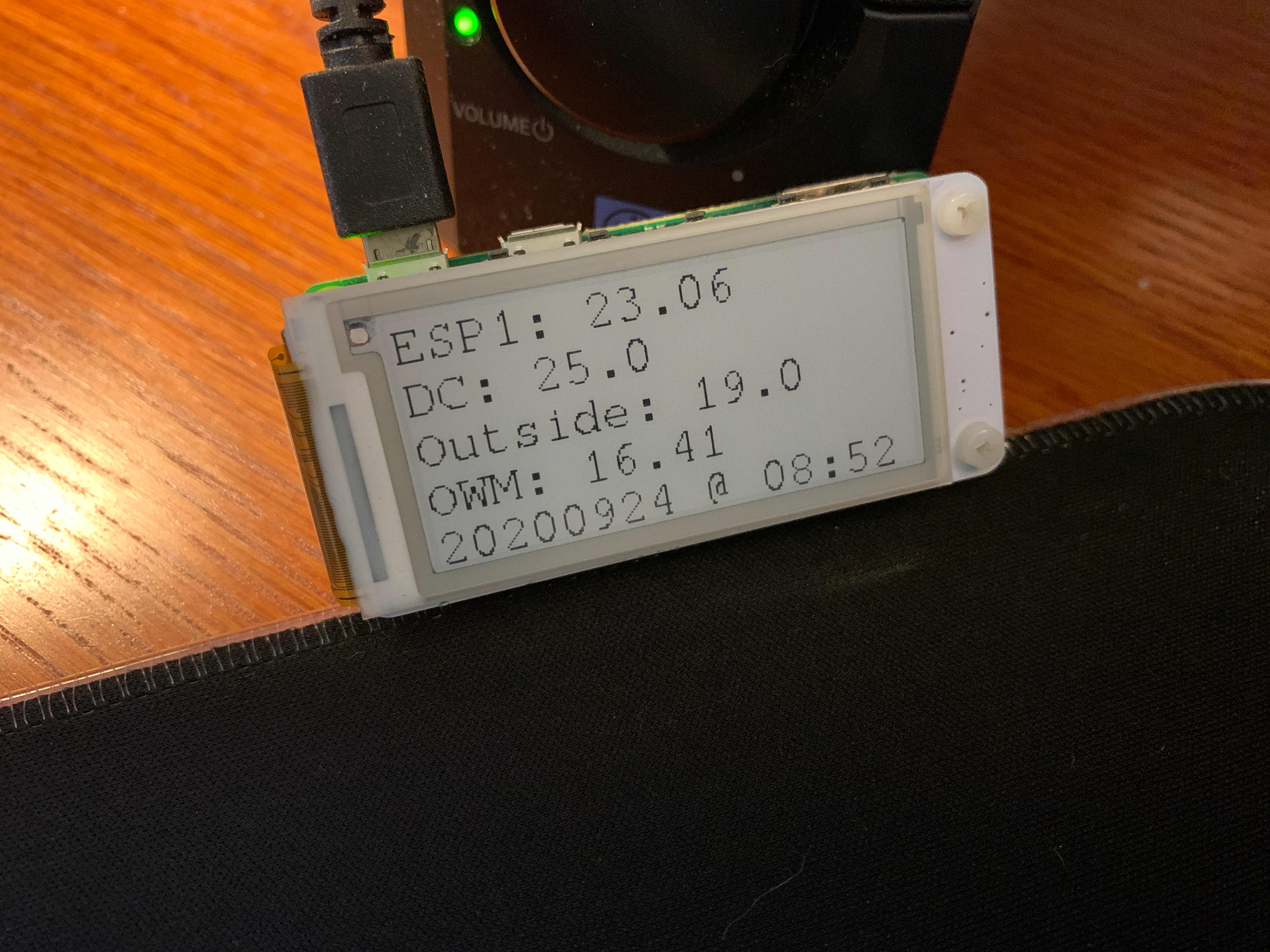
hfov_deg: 67.3
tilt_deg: -55.8
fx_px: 954
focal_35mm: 26
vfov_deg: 53.1
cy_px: 476
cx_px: 635
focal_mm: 4.25
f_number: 1.8
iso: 640
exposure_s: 1/29
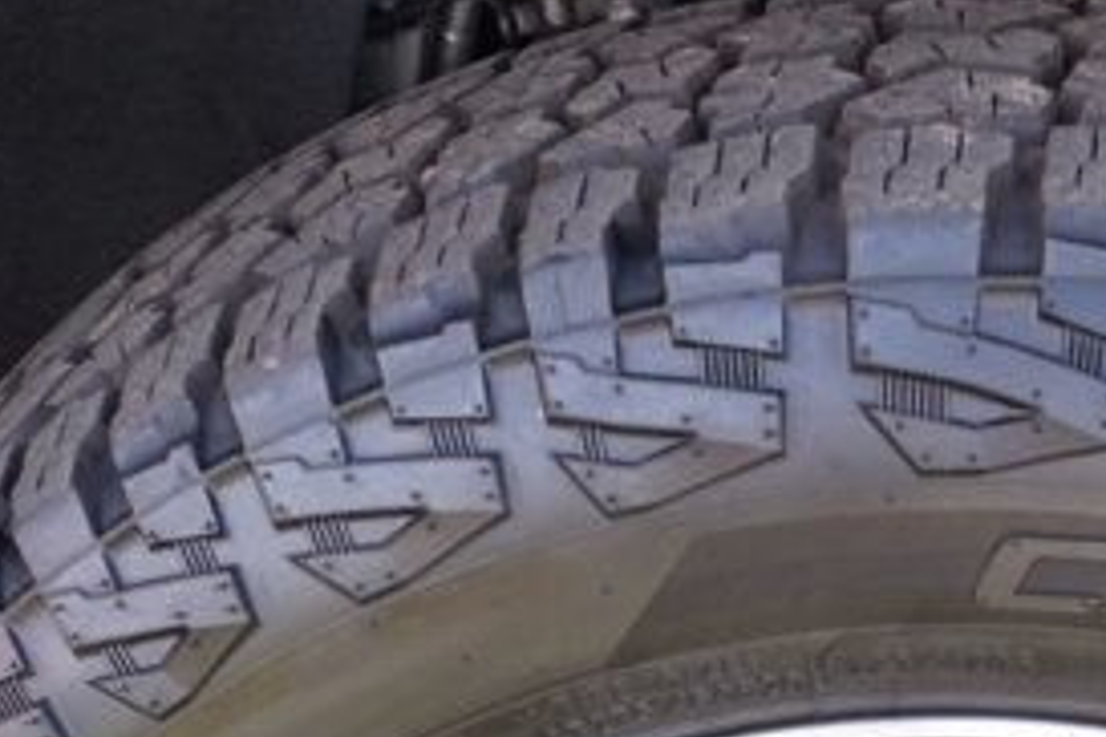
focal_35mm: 90
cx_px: 685
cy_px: 1069
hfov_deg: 22.6
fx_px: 2765
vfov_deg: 14.3
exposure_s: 1/160
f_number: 4
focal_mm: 16
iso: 160
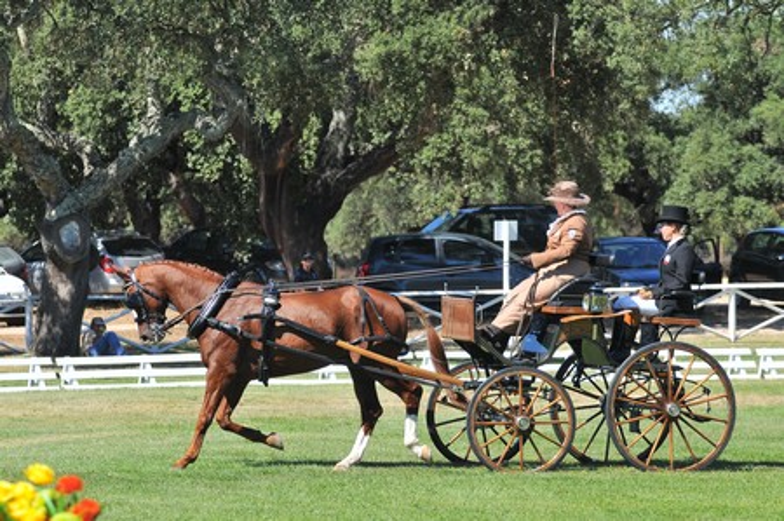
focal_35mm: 225
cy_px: 260
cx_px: 392
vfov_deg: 6.1
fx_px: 4895
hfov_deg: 9.2
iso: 250
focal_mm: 150
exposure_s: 1/640
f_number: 5.6
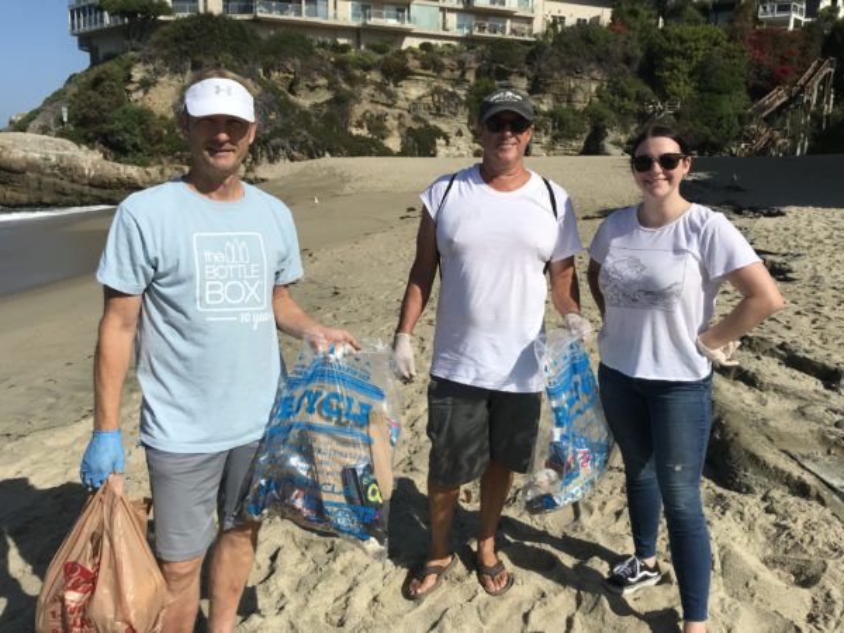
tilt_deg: -11.2
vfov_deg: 49.7
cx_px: 422
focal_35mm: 28
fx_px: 683
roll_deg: -0.6
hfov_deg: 63.4
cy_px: 316
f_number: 1.8
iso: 25
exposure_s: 1/5650
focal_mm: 3.99
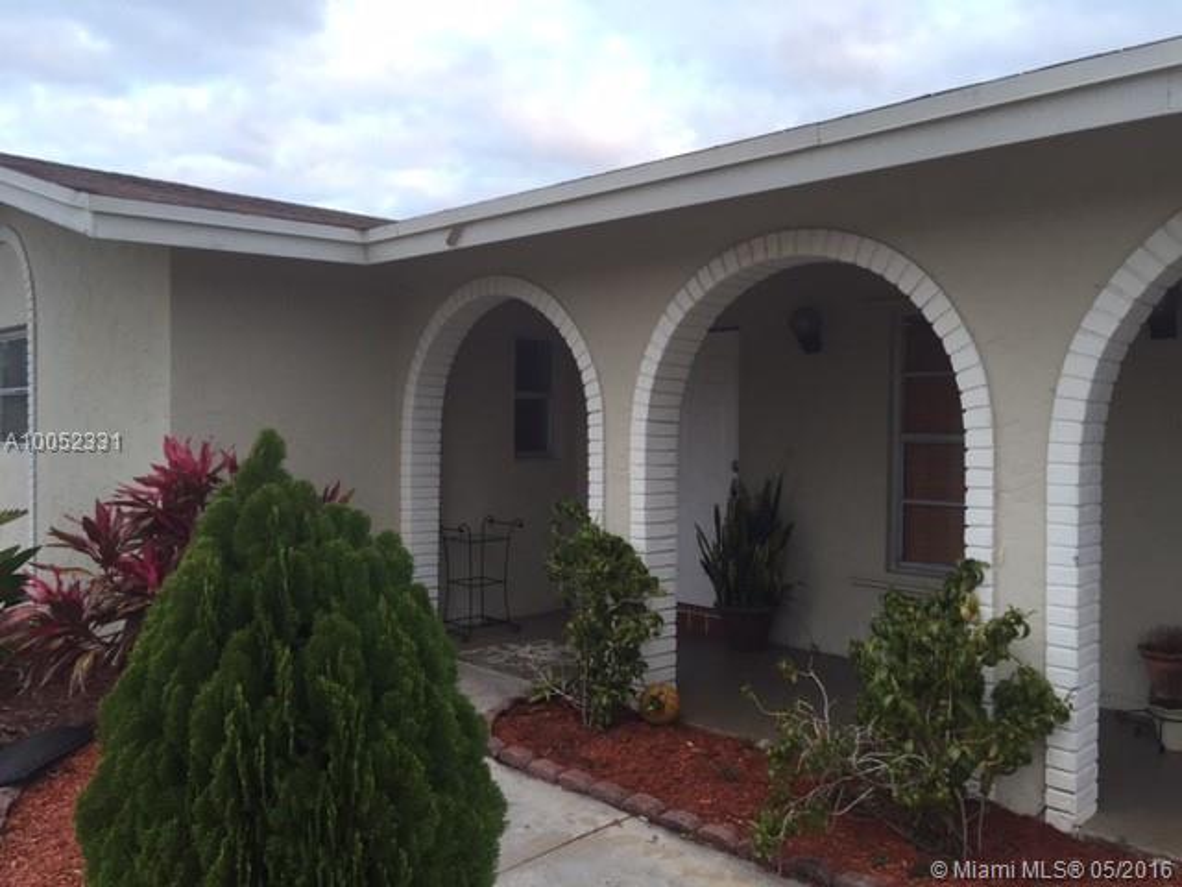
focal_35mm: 29
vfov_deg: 48.2
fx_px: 990
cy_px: 444
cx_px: 591
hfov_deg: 61.7
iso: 32
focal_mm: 4.15
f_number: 2.2
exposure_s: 1/40
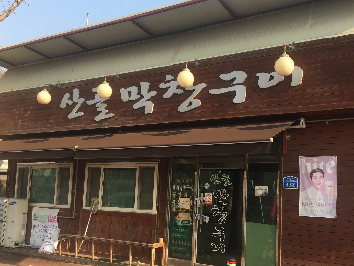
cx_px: 191
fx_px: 399
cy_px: 157
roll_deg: -3.4
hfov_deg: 47.8
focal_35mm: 39
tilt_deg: +6.2
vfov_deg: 36.7
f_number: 2.2
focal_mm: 4.15
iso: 32
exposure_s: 1/573
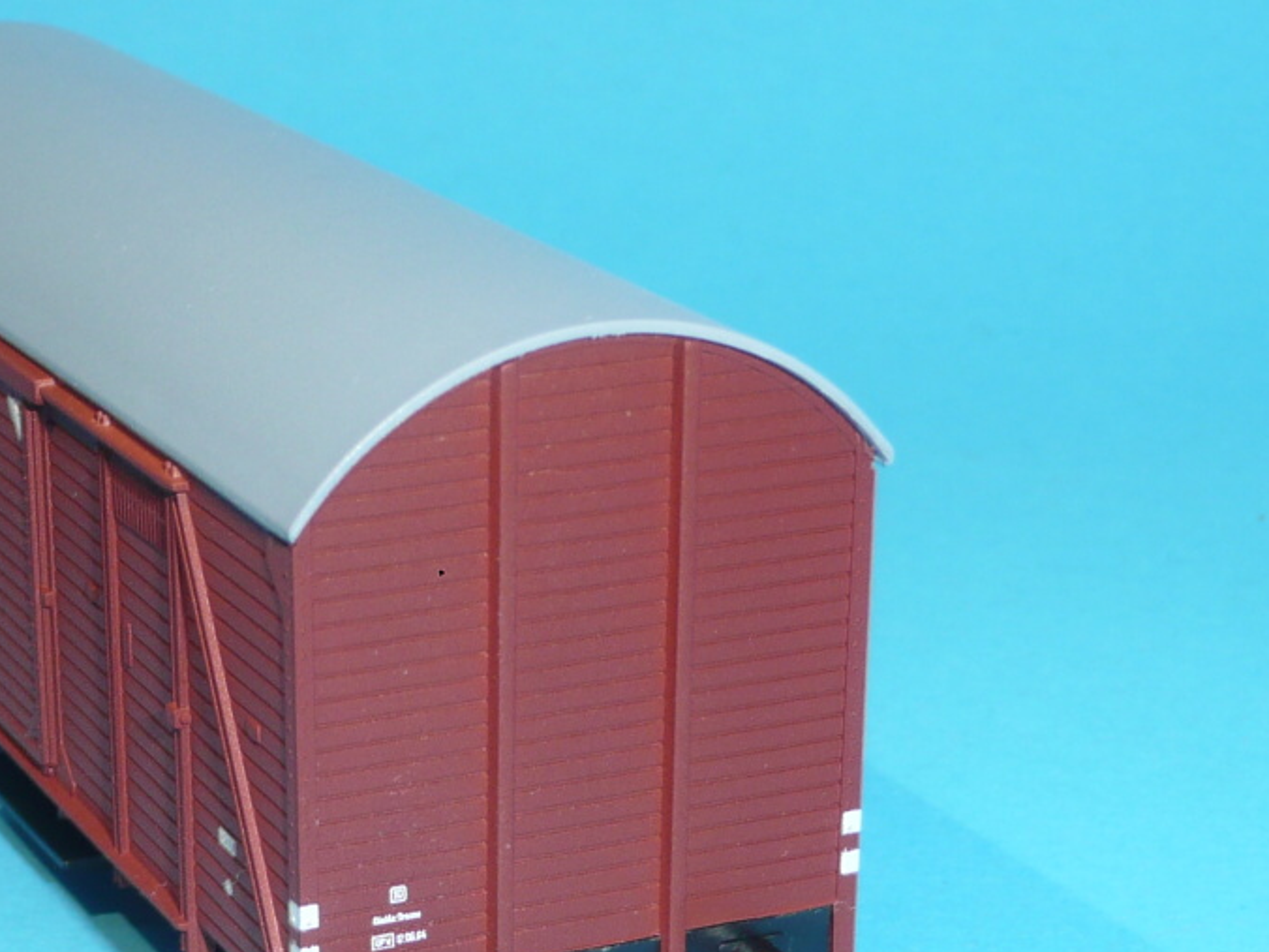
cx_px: 372
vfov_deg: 14.7
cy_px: 841
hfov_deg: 19.5
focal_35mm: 100
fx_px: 3666
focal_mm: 7.8
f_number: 4.2
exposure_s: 1/50
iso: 100
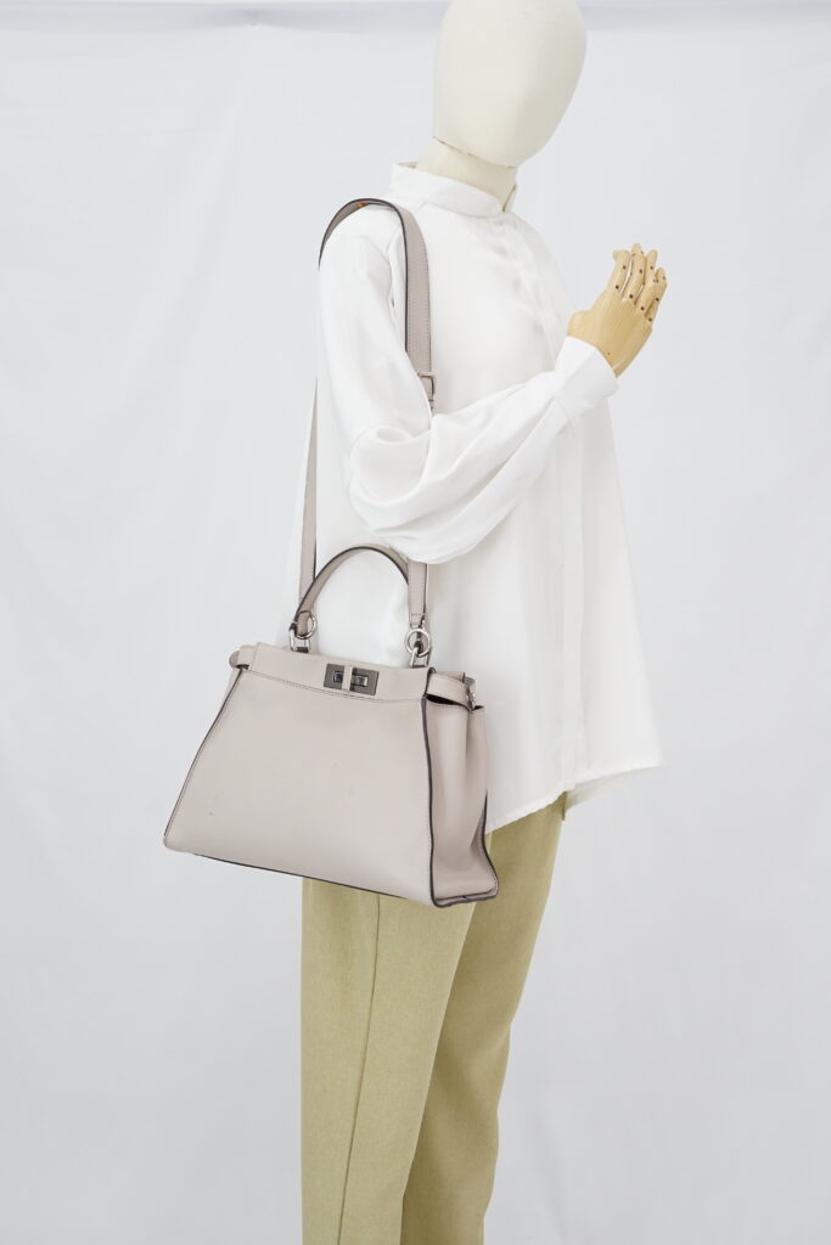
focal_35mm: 50
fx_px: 1731
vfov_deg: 39.6
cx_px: 416
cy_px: 622
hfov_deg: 27.0
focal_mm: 50
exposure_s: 1/10
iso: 640
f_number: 6.3
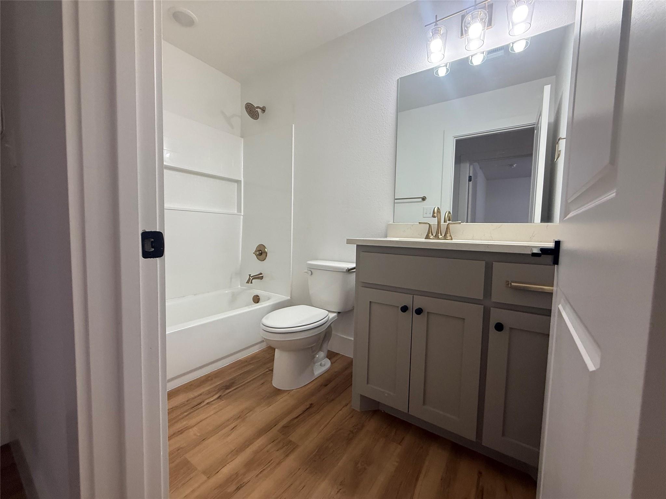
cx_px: 333
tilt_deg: -0.5
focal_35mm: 14
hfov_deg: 102.1
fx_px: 269
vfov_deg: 85.7
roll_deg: -1.8
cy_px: 250
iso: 200
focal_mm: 2.22
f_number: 2.2
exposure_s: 1/120
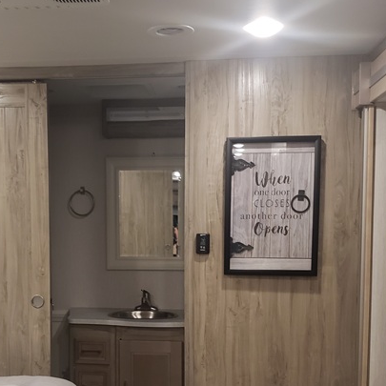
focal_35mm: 48
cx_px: 147
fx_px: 606
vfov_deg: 35.1
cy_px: 251
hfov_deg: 35.2
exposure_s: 1/12
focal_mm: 4.3
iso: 250
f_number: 1.5
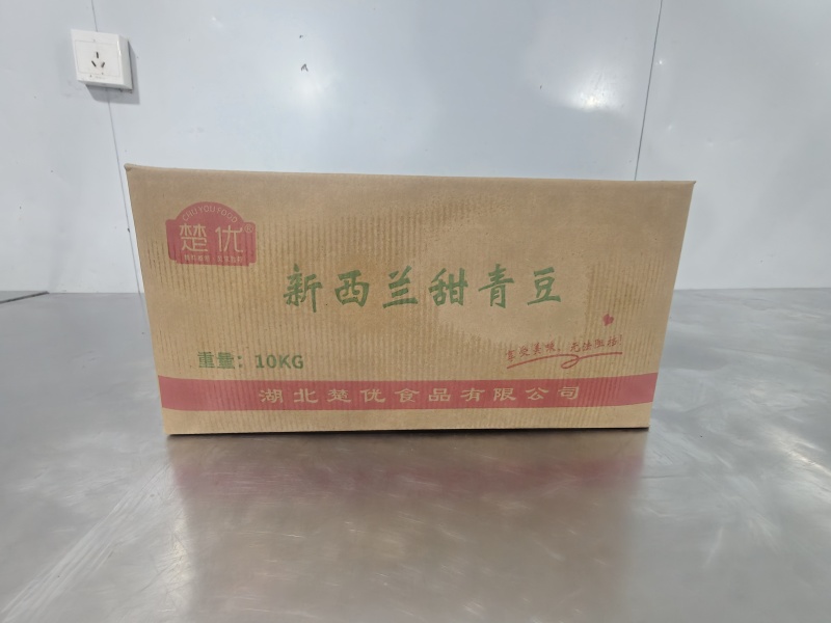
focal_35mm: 15
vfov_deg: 81.7
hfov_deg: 98.2
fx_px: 360
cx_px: 416
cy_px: 312
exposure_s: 1/63
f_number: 2
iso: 6400
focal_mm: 2.3
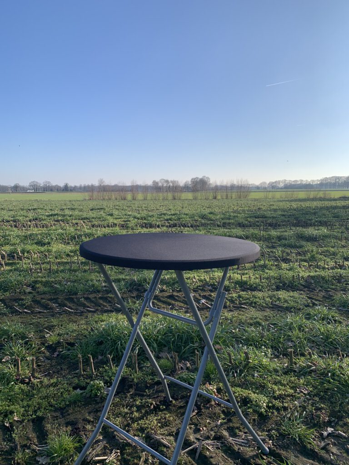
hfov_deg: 53.1
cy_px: 232
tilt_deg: -5.7
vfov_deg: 67.3
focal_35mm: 26
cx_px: 174
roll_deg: +0.7
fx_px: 350
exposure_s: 1/1992
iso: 25
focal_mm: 4.25
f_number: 1.8
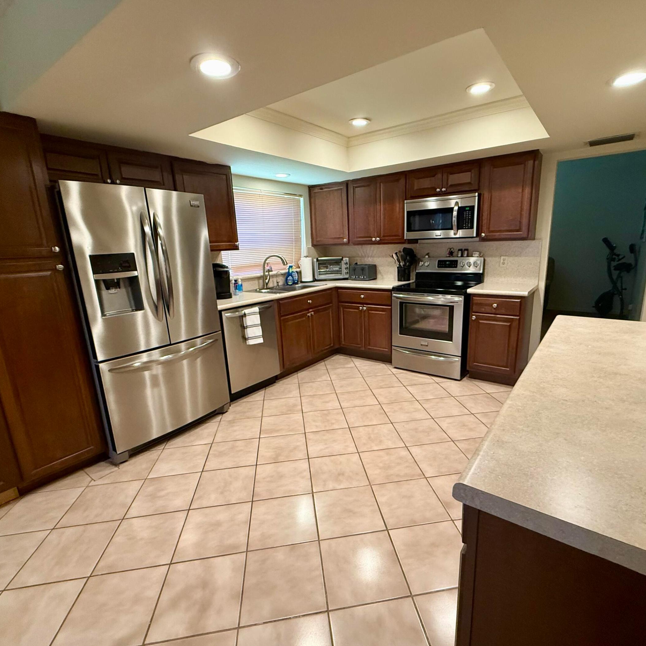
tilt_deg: -12.4
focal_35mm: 17
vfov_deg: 84.0
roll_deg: +2.5
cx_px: 339
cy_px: 327
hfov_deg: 83.9
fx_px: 359
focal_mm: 2.22
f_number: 2.2
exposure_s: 1/60
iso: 400
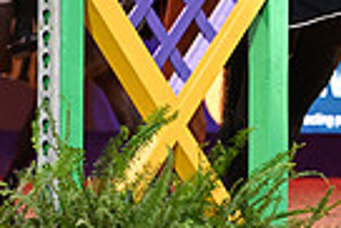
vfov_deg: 3.5
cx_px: 647
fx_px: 3727
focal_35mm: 393
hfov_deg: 5.2
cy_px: -104
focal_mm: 92
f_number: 5
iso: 5000
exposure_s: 1/500
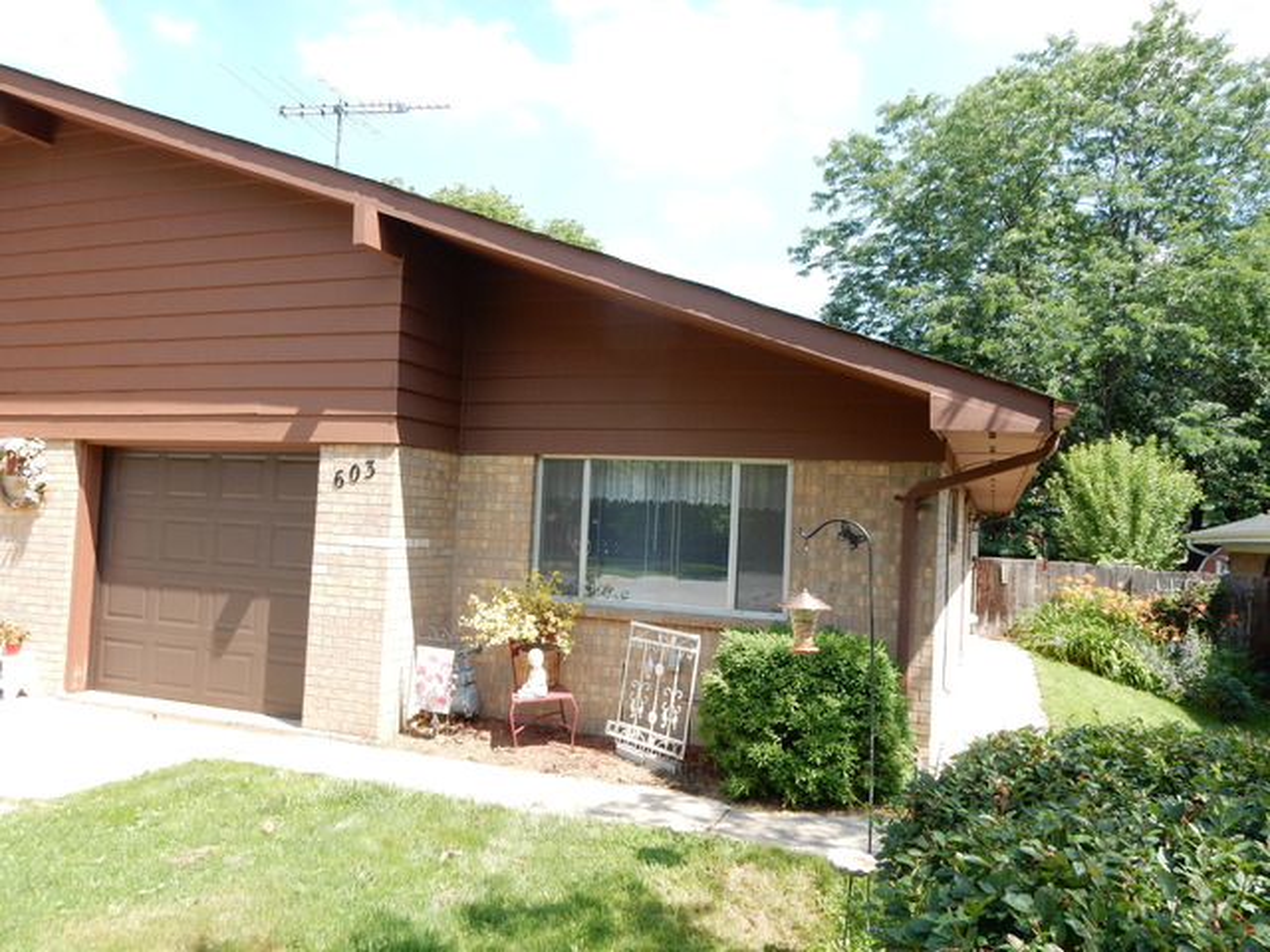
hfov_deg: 69.4
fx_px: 917
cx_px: 635
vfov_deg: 54.9
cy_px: 476
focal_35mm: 25
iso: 125
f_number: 3.7
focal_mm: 4.5
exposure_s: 1/640
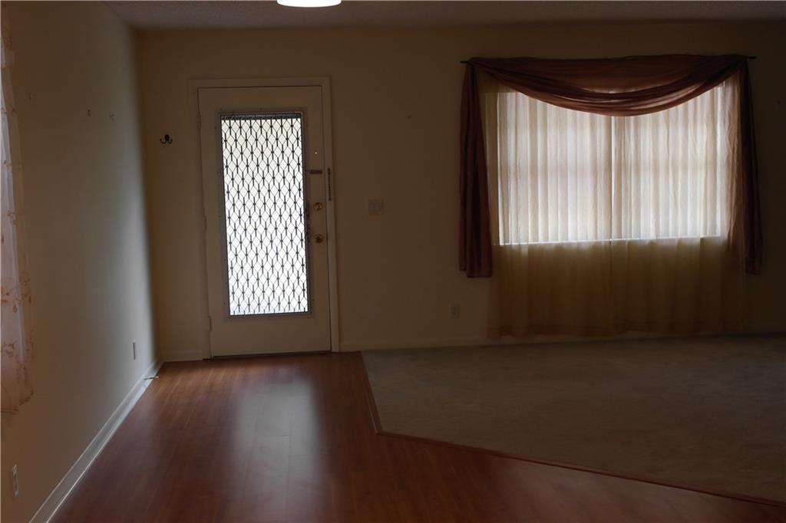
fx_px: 938
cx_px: 393
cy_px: 262
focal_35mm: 43
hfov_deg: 45.4
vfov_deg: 31.2
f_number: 4
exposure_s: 1/60
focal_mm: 28
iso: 400
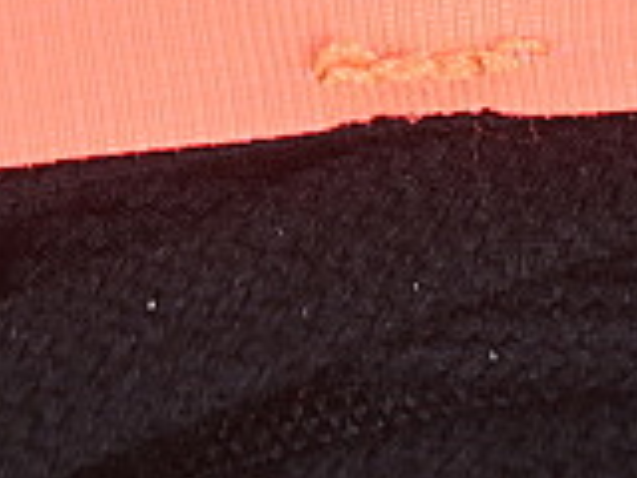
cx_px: 291
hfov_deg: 4.1
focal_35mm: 486
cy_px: -378
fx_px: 8943
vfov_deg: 3.0
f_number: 6.3
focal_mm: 50
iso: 160
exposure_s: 1/60
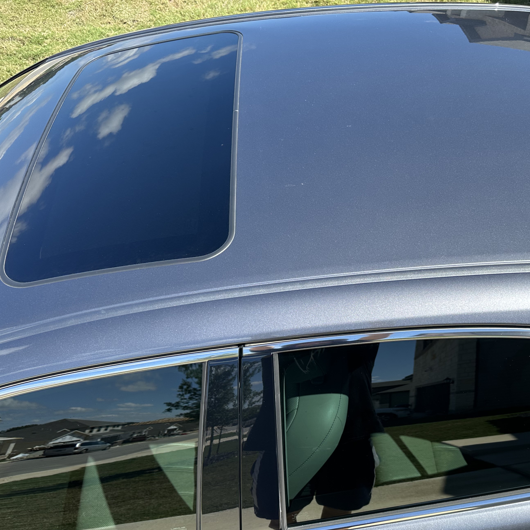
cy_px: 309
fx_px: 572
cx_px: 347
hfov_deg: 49.0
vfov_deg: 49.5
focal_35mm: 33
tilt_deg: -47.2
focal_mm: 6.86
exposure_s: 1/1664
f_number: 1.78
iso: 80
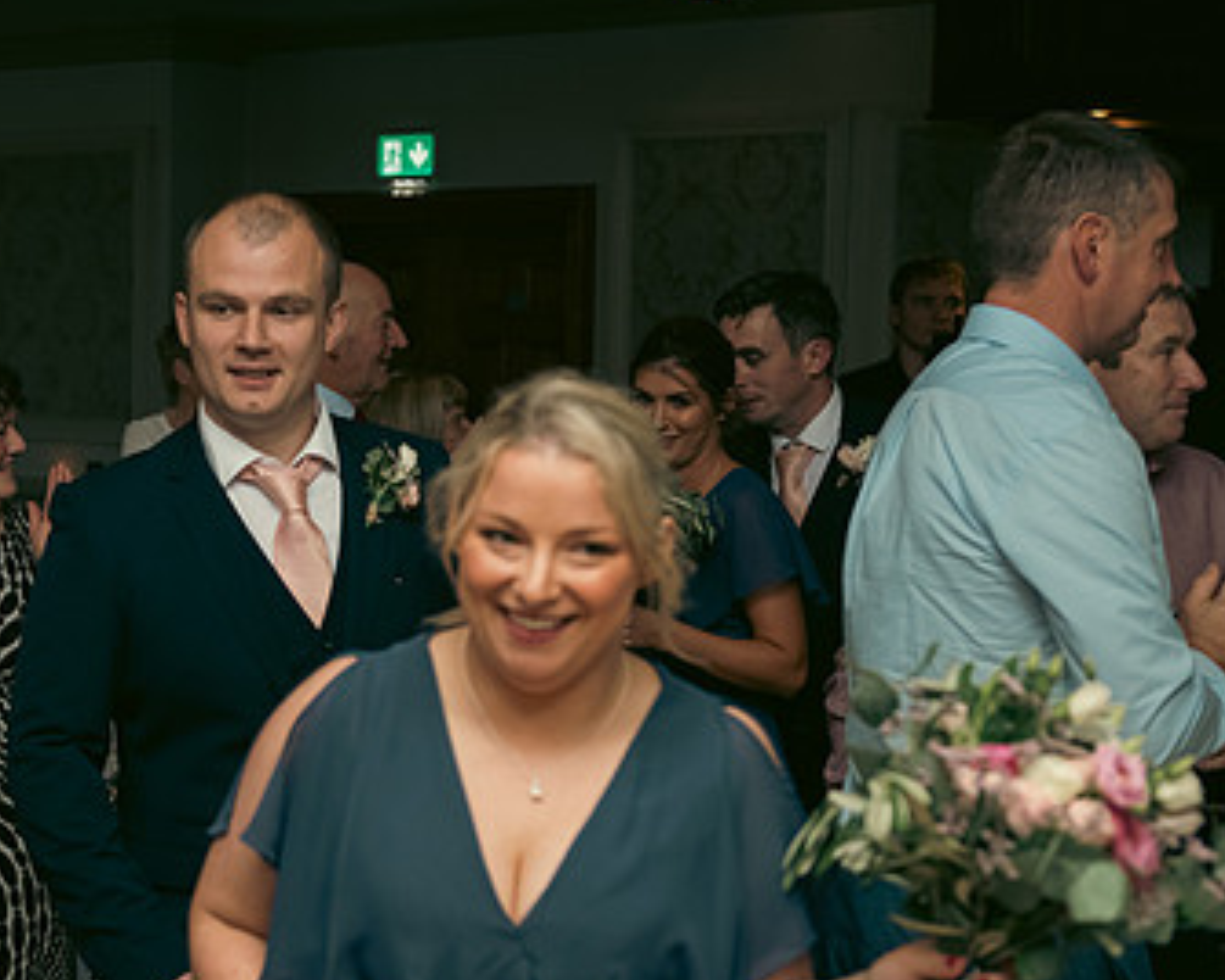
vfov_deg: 19.7
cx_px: 241
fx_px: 2828
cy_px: 536
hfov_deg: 24.1
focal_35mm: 78
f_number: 3.5
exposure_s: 1/160
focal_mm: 48
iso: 800
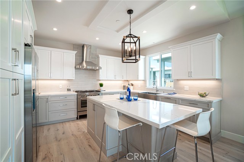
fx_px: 102
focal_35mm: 15
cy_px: 81
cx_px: 122
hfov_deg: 100.4
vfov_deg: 77.3
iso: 320
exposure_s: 1/25
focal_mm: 10
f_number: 7.1
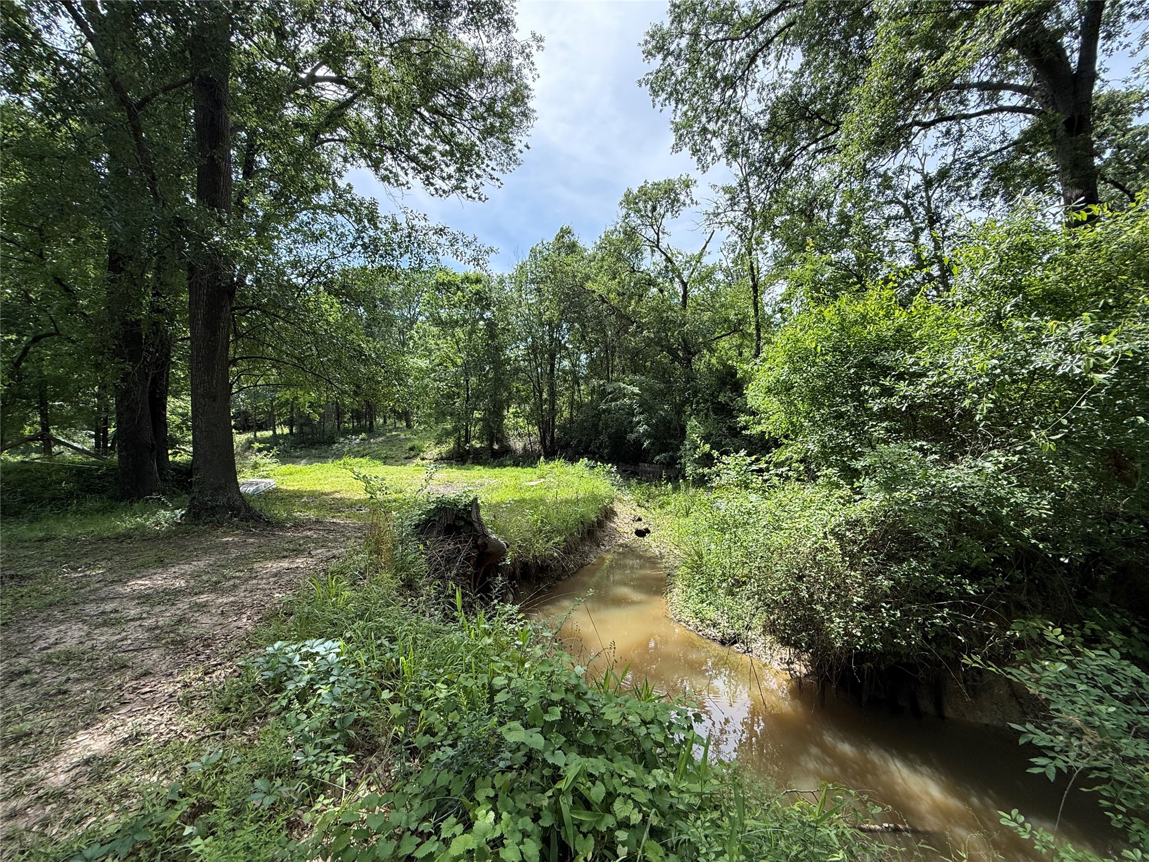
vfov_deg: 85.7
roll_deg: +1.1
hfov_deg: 102.1
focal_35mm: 14
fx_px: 465
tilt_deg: +0.4
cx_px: 574
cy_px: 431
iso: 64
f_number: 2.2
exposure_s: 1/574
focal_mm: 2.22
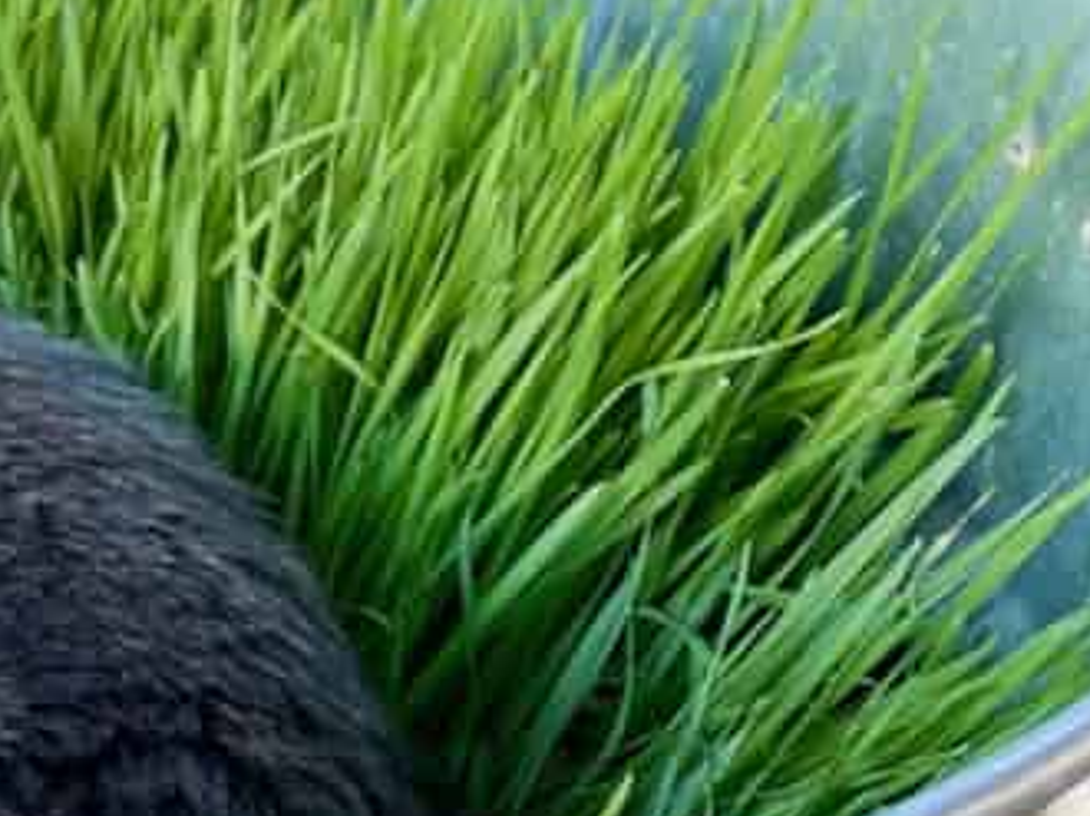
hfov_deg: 17.0
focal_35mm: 101
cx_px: -697
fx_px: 3178
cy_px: 335
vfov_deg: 14.6
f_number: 1.8
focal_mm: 4.2
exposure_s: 1/93
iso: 125
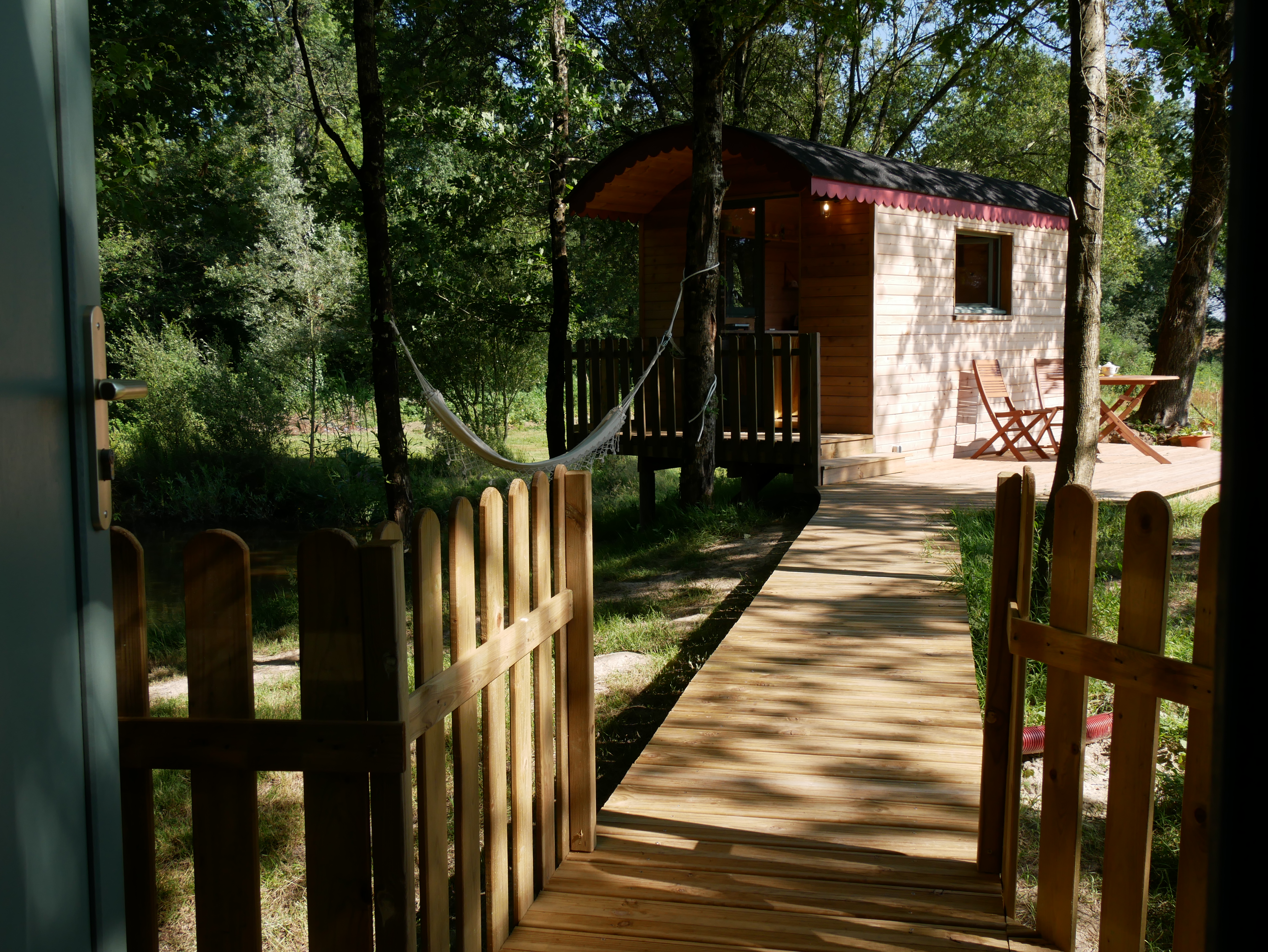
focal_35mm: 34
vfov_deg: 41.8
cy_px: 476
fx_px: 1246
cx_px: 634
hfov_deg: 53.9
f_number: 8
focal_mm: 17
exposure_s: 1/200
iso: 200
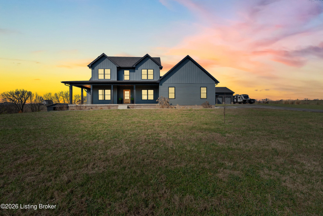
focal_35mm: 16
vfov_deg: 73.8
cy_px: 108
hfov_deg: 96.7
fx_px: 144
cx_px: 162
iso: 400
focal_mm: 16
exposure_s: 1/500
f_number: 11
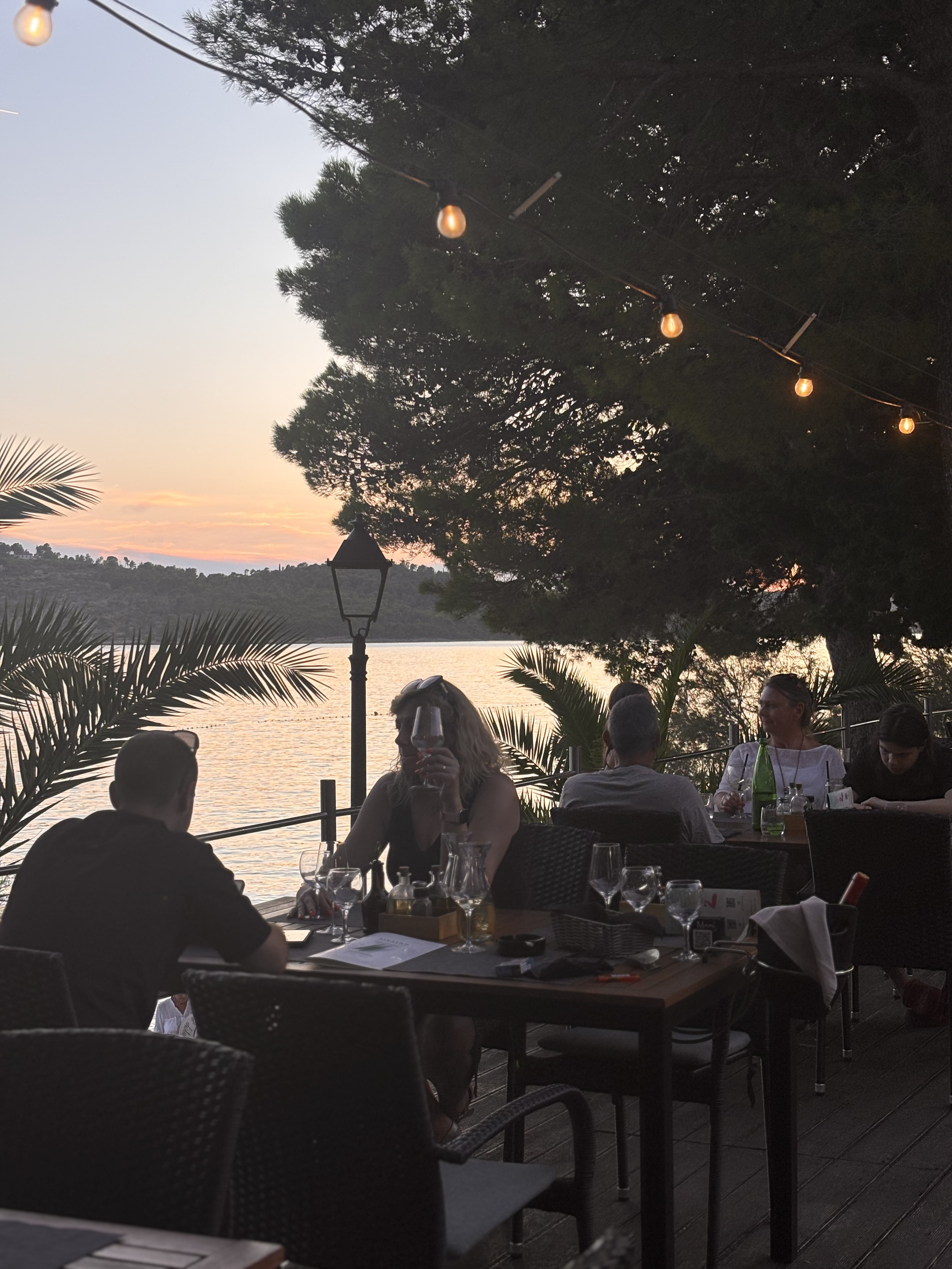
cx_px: 476
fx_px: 1907
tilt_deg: +0.1
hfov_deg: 28.0
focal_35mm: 52
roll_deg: -0.1
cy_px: 634
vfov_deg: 36.8
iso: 32
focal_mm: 5.96
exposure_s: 1/147
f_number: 1.6
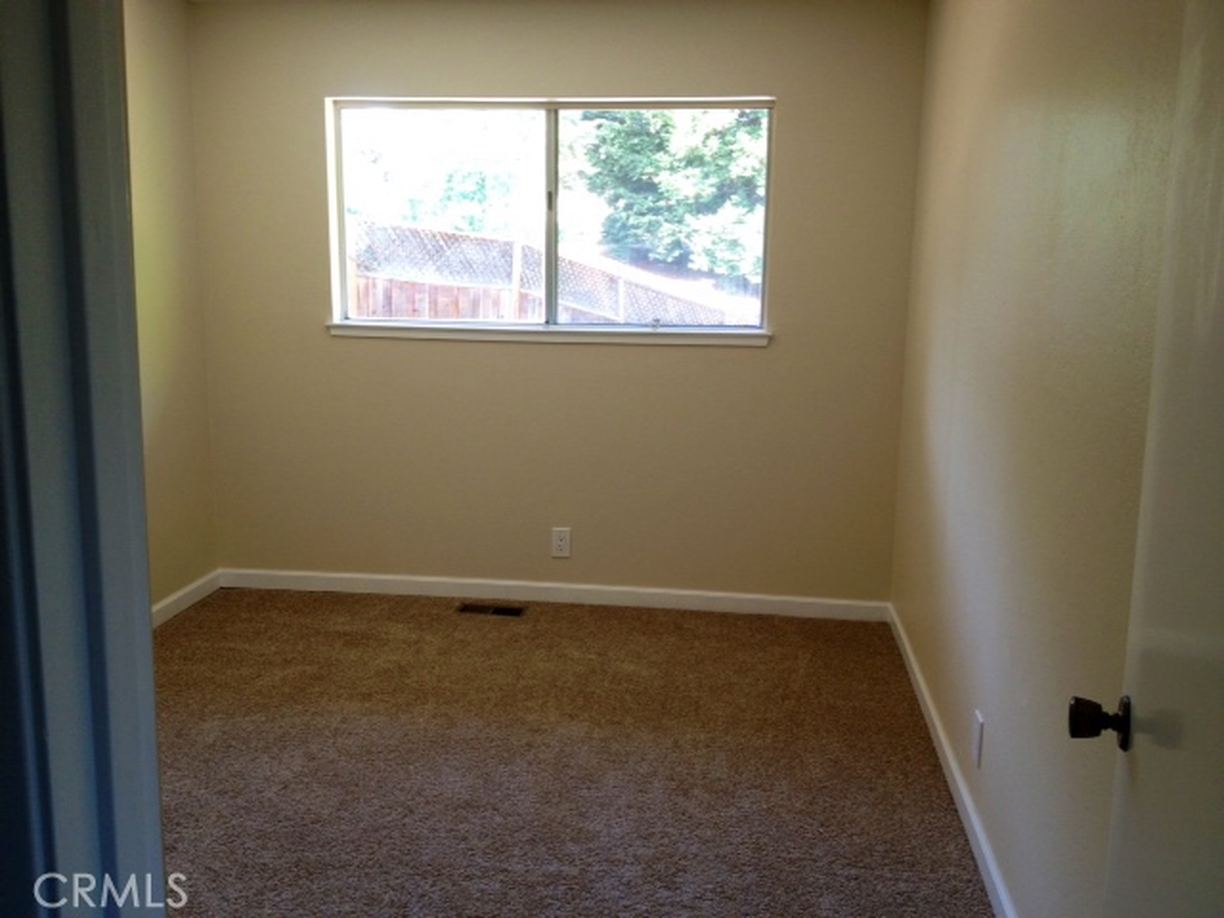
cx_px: 612
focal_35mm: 35
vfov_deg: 40.7
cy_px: 459
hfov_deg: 52.6
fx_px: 1238
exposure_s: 1/30
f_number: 2.4
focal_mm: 4.28
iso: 50
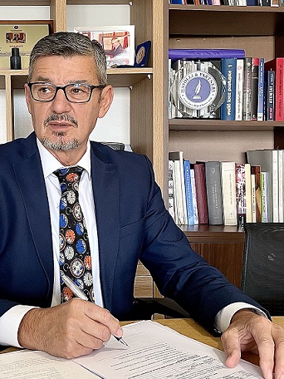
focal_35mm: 46
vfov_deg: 41.2
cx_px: 49
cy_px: 185
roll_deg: +0.6
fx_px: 503
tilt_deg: -3.0
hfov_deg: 30.6
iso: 125
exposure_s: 1/76
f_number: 1.6
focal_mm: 4.2
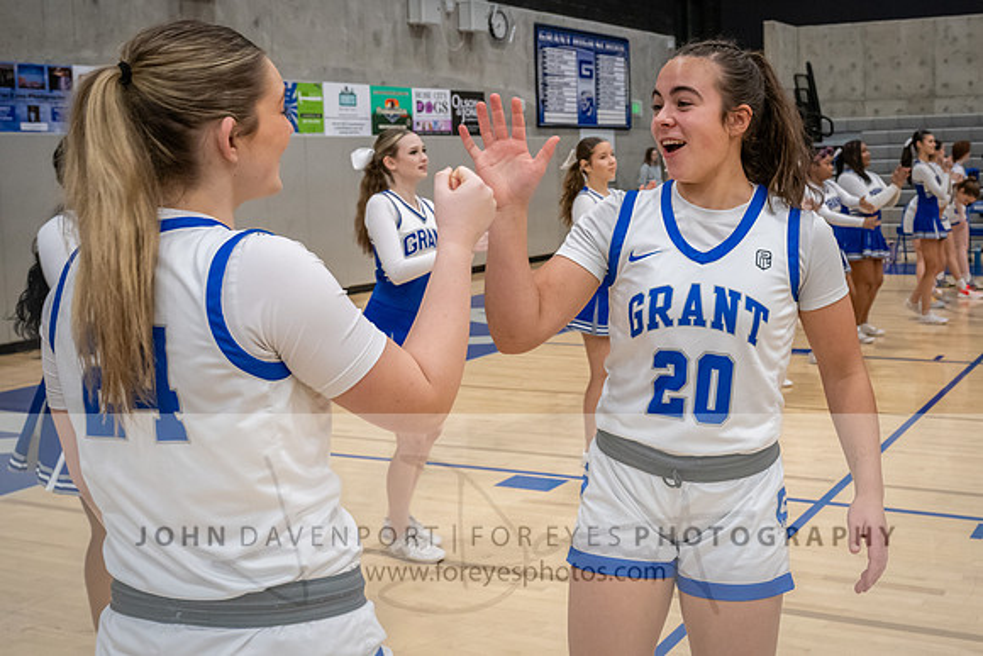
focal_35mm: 43
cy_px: 260
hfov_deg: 44.3
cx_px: 685
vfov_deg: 31.0
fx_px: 1179
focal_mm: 31
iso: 4000
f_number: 5.6
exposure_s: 1/200
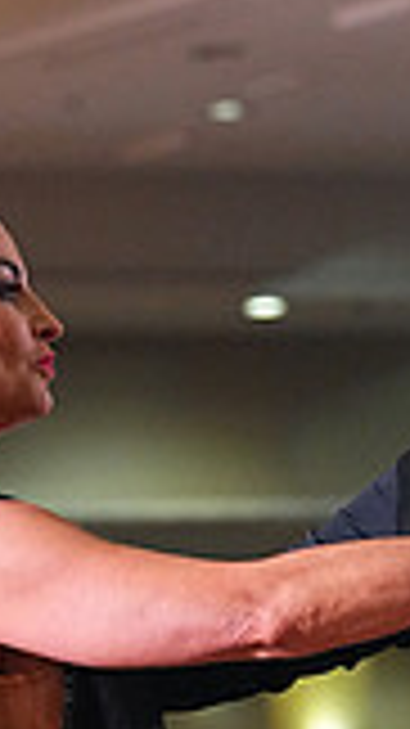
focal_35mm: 408
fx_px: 7894
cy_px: 1008
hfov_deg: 3.0
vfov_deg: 5.3
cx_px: 331
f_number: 4.5
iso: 6400
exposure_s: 1/400
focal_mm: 109
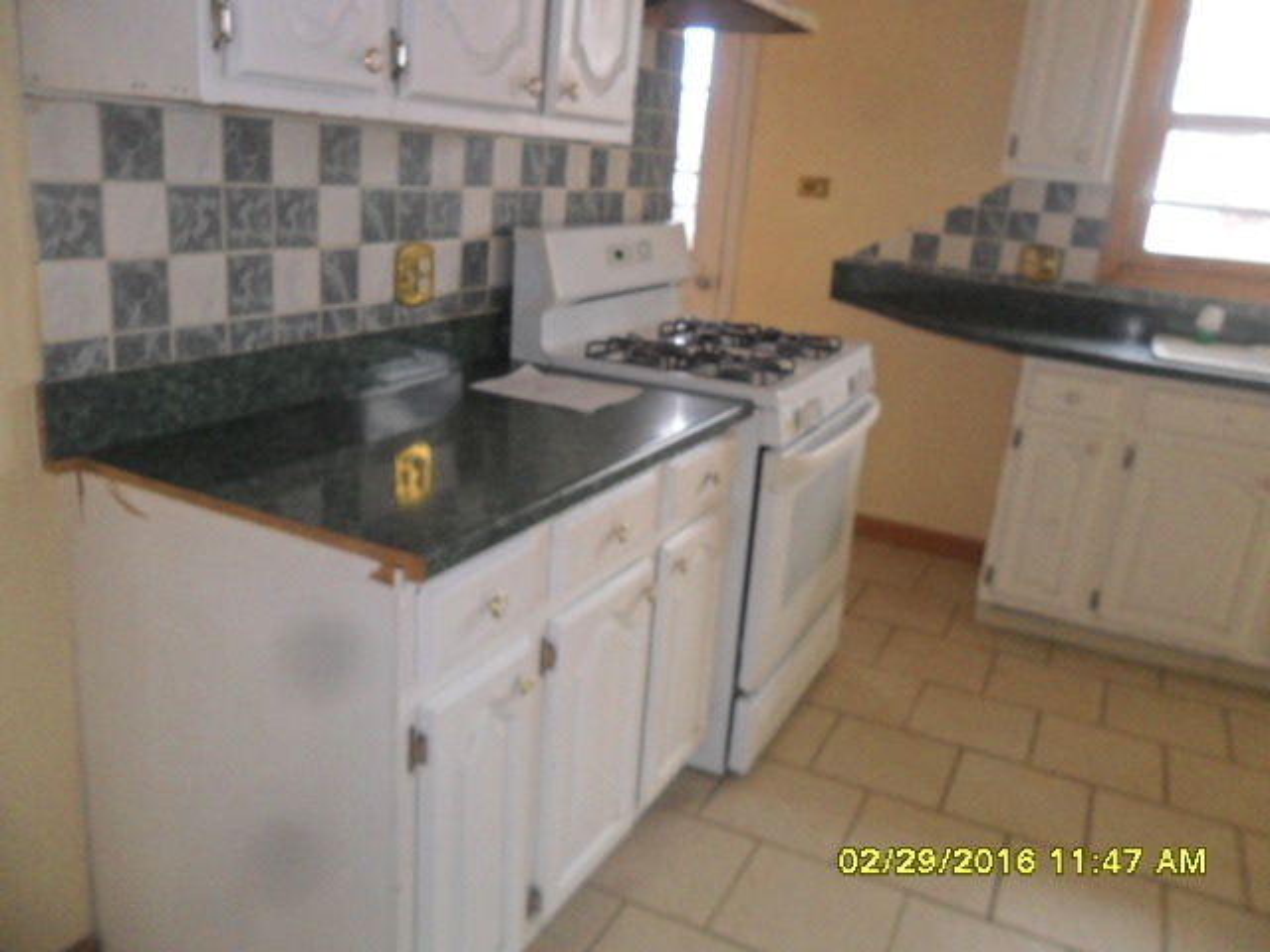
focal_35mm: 27
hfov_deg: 65.3
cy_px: 476
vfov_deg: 51.4
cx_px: 635
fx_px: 991
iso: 240
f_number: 3.5
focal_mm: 4.9
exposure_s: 1/30
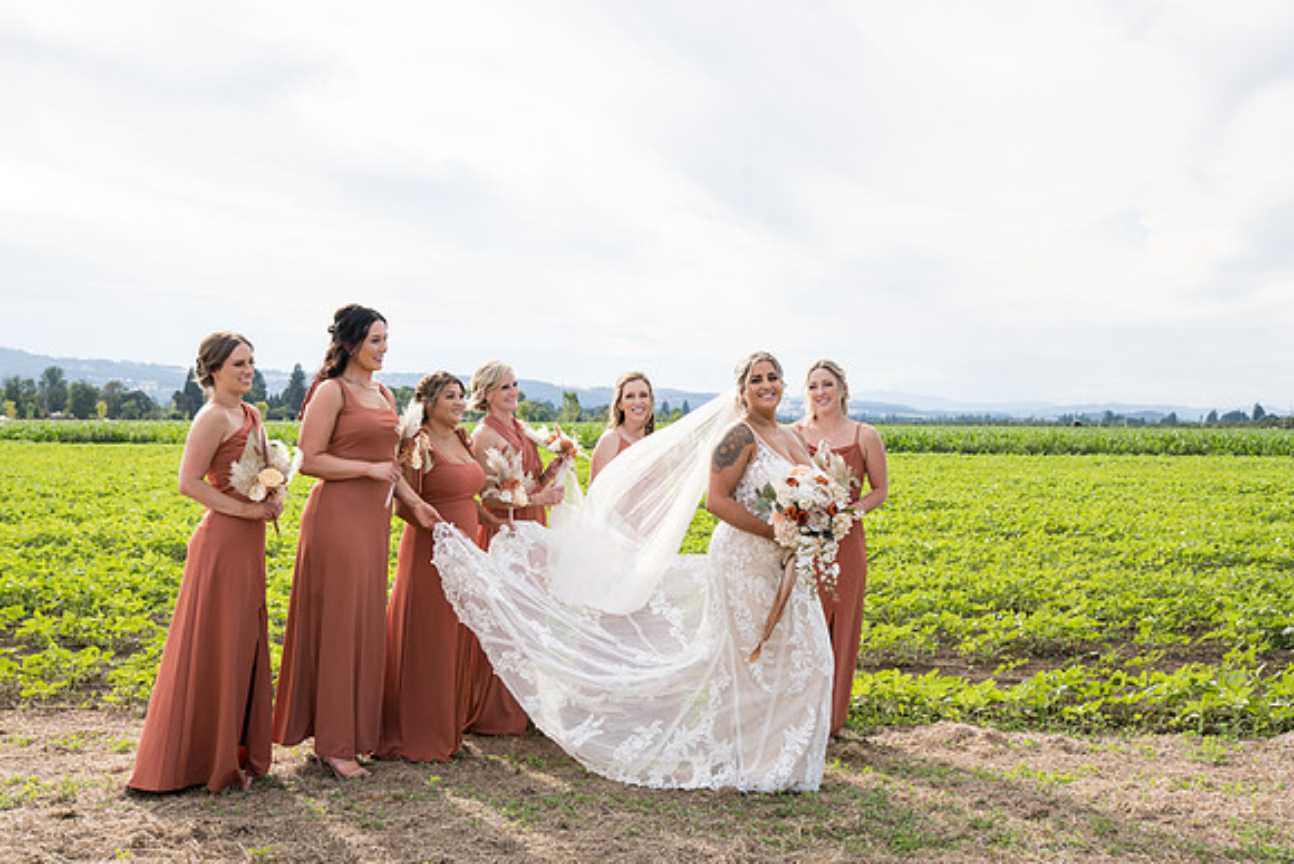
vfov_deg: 29.3
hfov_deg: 42.7
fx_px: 1654
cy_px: 432
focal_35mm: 46
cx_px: 647
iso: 160
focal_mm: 46
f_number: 6.3
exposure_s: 1/400
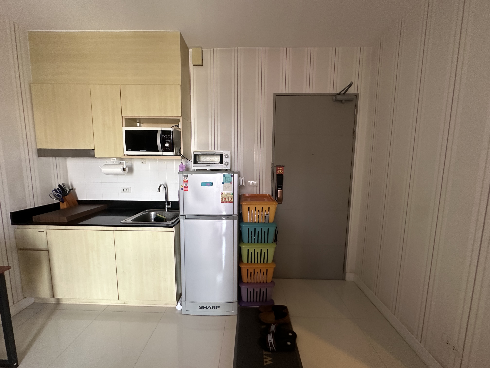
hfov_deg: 102.1
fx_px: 198
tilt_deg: -6.3
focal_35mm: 14
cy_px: 184
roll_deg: -0.1
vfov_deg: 85.7
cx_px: 245
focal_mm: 2.22
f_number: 2.2
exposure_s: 1/60
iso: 320
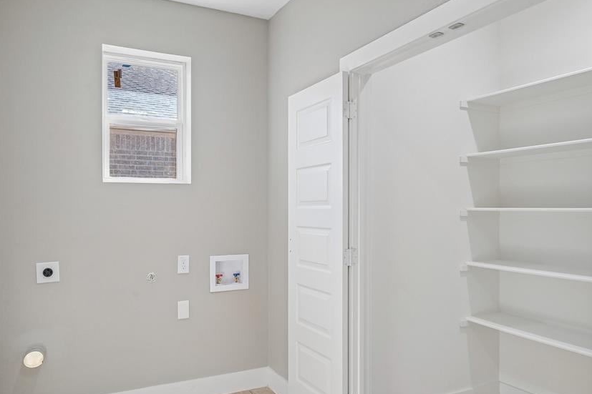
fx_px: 427
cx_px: 272
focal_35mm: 26
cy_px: 207
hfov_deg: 69.3
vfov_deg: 49.5
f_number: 8
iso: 400
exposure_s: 1/50
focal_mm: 21
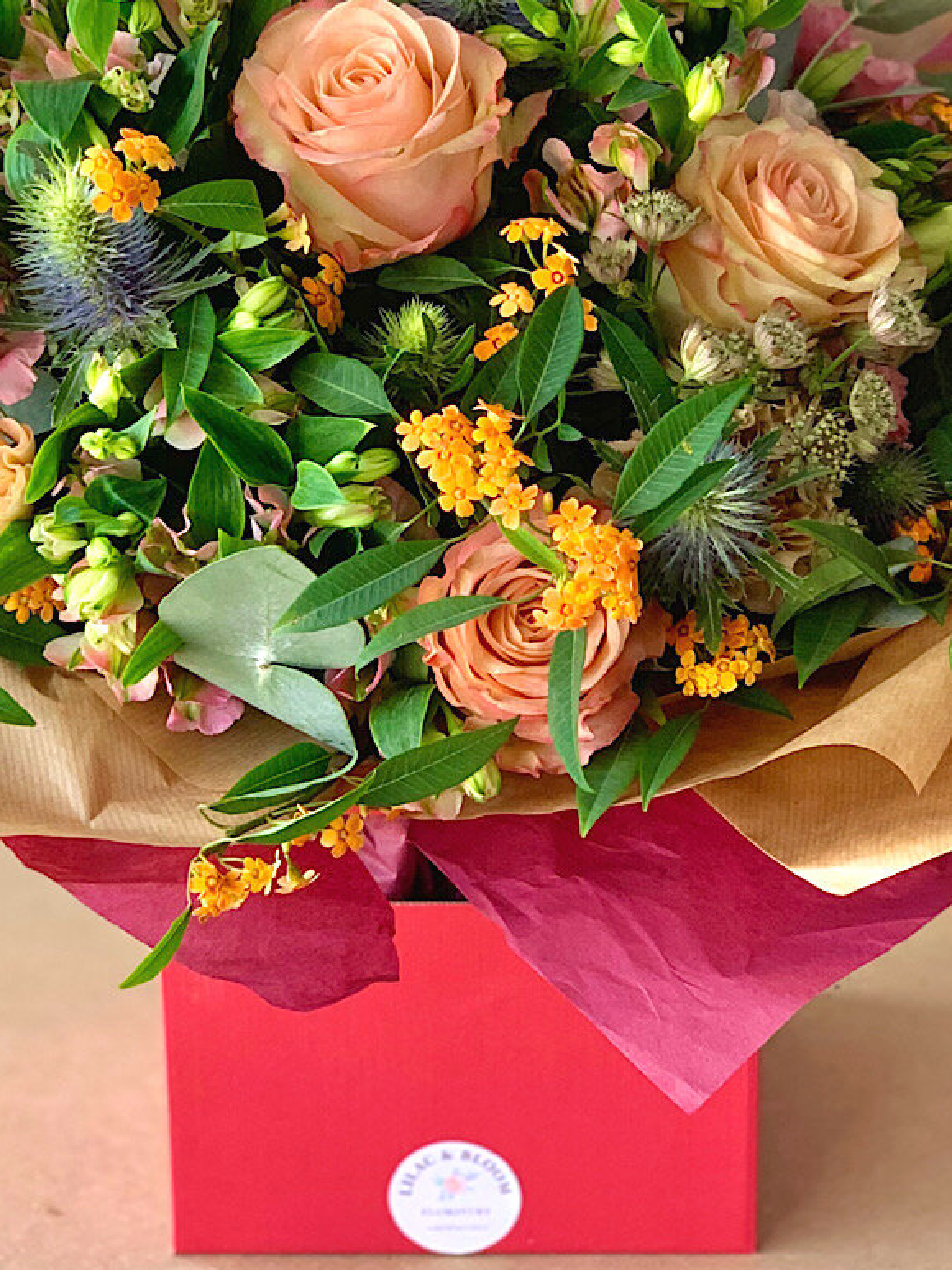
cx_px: 445
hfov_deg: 17.6
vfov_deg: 23.1
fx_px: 3082
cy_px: 382
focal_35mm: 84
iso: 64
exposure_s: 1/122
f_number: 2.4
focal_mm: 6
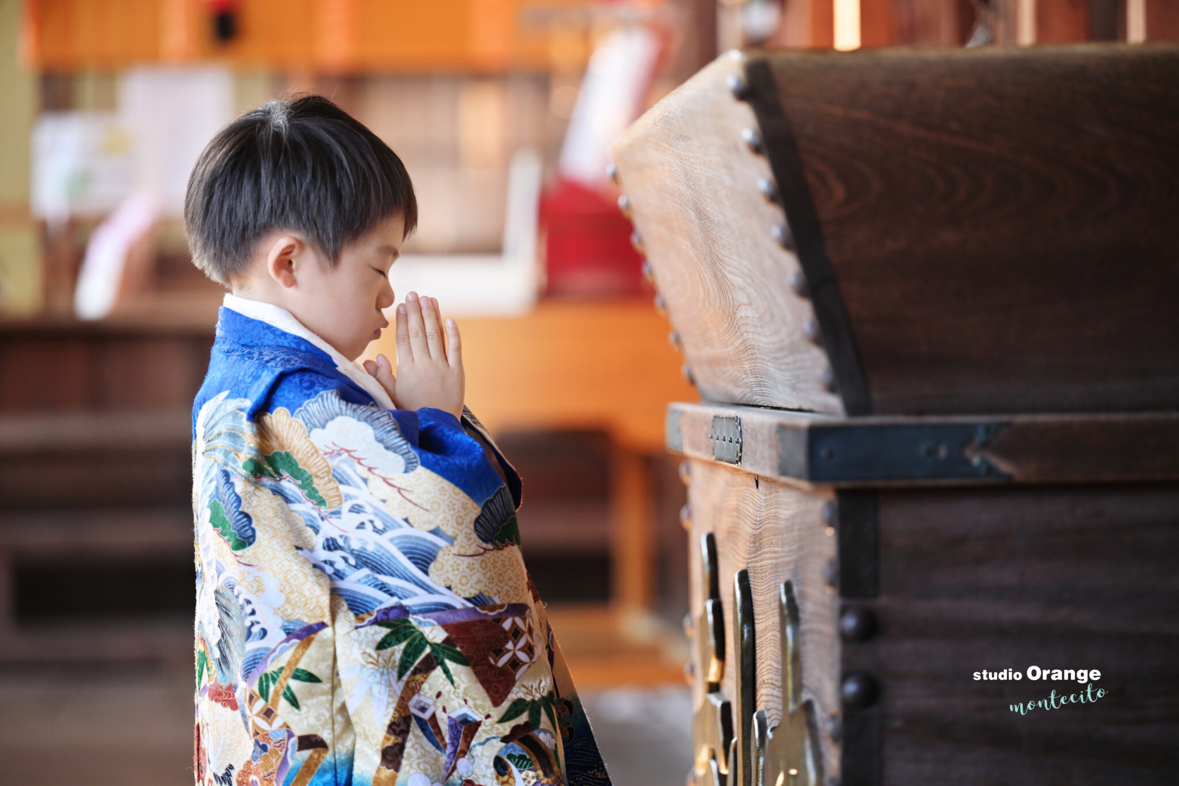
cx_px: 590
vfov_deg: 10.5
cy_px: 393
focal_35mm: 130
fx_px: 4257
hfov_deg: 15.8
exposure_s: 1/160
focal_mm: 130
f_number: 2.8
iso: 500
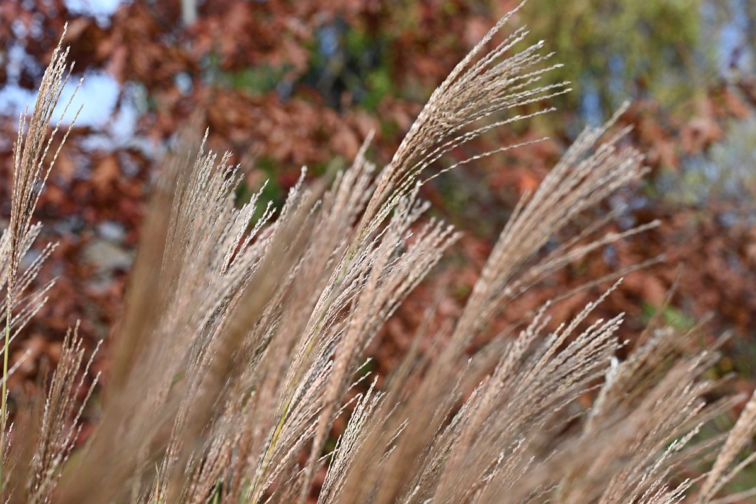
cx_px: 378
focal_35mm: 105
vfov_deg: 13.0
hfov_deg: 19.5
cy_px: 252
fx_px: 2205
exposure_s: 1/320
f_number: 6.3
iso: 100
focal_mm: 105
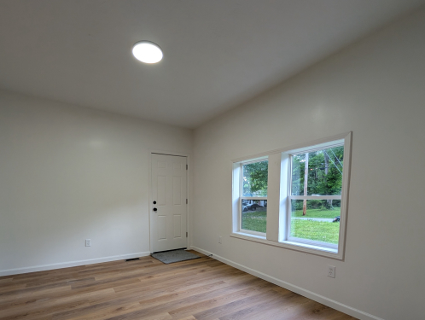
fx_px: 197
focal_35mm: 16
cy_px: 212
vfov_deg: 75.9
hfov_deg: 94.1
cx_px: 190
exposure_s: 1/66.9
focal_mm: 2.02
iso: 68
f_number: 1.7
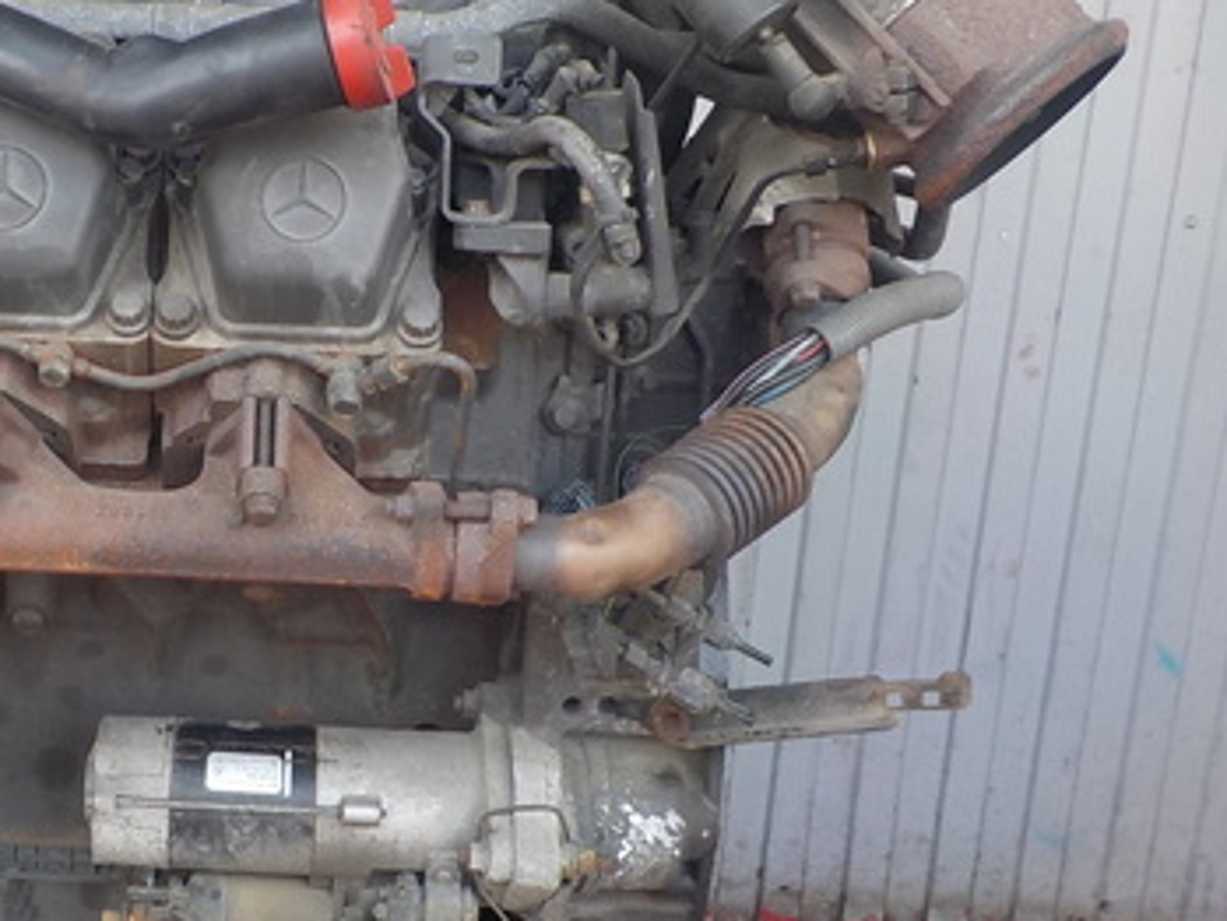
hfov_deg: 33.3
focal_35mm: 55
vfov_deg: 26.6
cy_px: 513
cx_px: 144
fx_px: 1950
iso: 125
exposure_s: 1/60
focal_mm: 4.1
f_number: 3.3
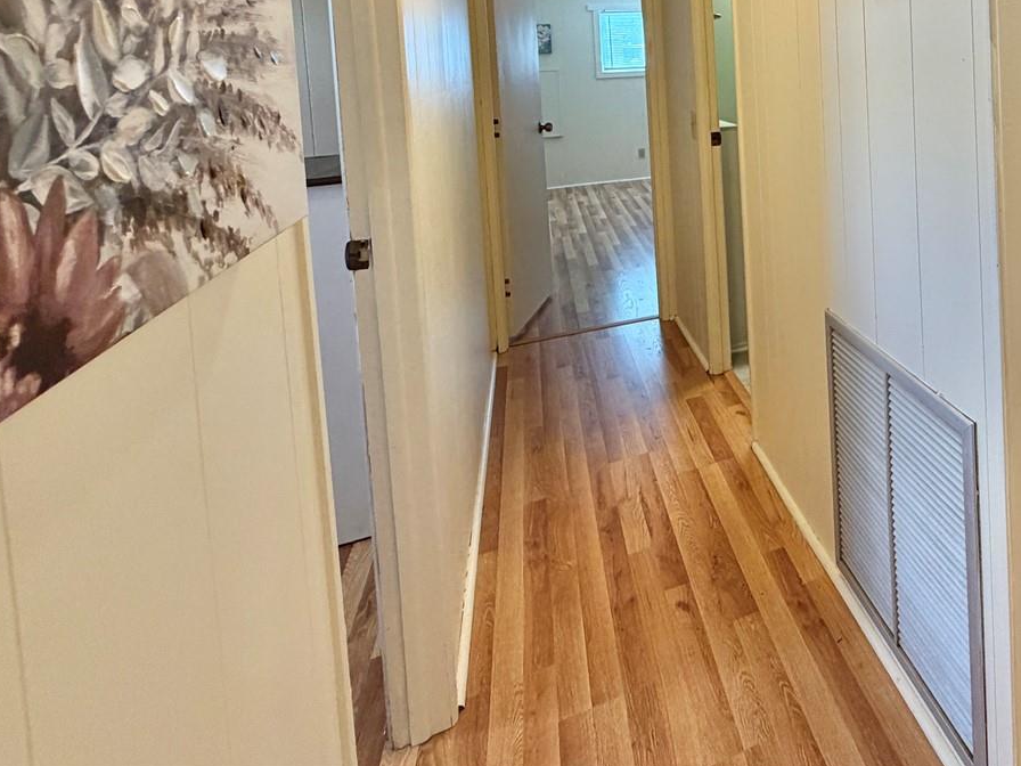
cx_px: 879
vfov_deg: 49.4
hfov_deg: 60.9
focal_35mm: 25
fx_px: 737
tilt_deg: -3.0
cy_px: 89
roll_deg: +2.4
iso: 200
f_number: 2.2
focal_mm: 2.22
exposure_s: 1/120
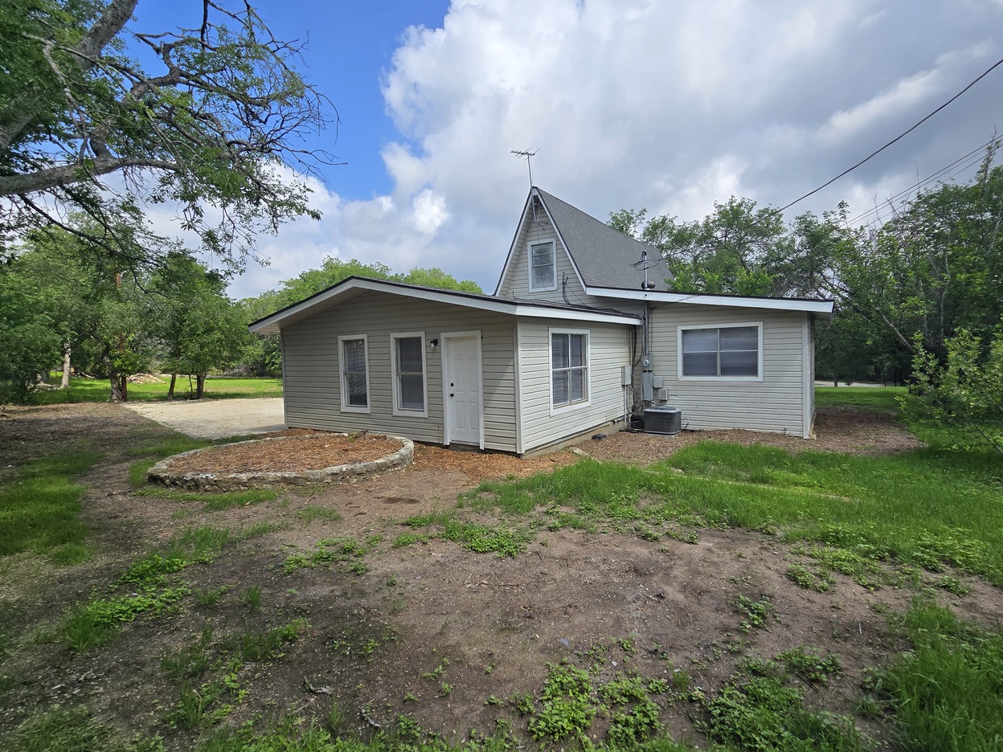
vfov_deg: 81.7
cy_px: 370
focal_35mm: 15
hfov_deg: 97.8
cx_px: 554
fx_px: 435
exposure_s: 1/2327
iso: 50
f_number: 2.2
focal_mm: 2.2
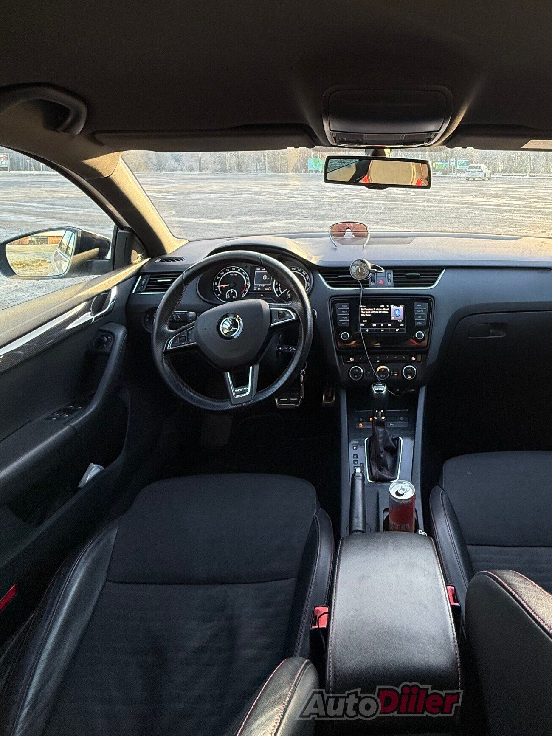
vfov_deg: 74.9
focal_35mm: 21
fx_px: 446
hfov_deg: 61.5
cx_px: 379
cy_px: 211
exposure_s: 1/99
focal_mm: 2.22
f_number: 2.2
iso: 100
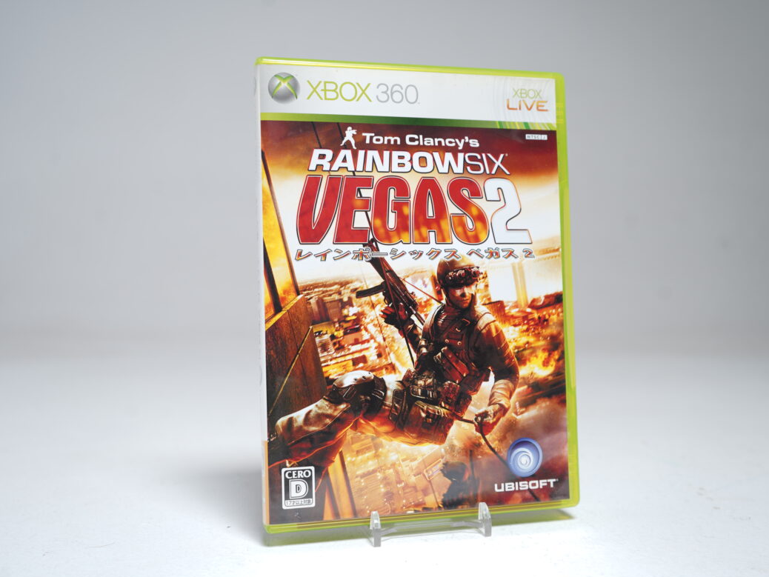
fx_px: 889
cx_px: 421
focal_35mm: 40
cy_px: 290
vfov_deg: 36.0
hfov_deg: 46.7
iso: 64
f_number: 5
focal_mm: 36
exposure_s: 1/3
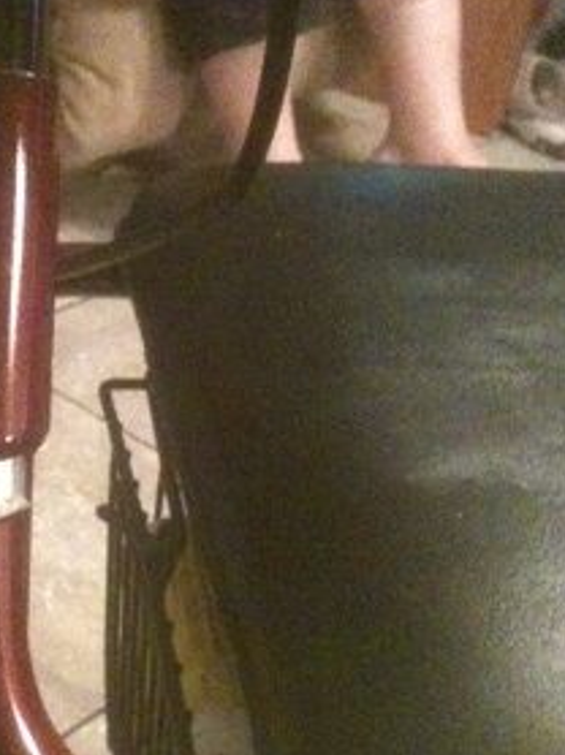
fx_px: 1373
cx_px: 124
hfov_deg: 23.0
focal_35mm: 63
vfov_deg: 30.7
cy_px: 437
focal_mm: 3.85
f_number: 2.8
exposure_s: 1/10
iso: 1000
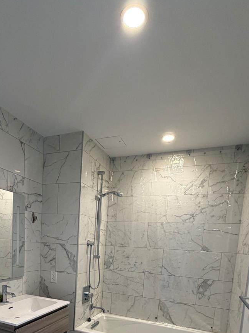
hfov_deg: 54.3
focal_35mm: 25
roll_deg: -3.8
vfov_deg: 62.4
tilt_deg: -8.1
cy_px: 275
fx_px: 240
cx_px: 95
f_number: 2.2
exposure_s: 1/120
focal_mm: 2.22
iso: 250
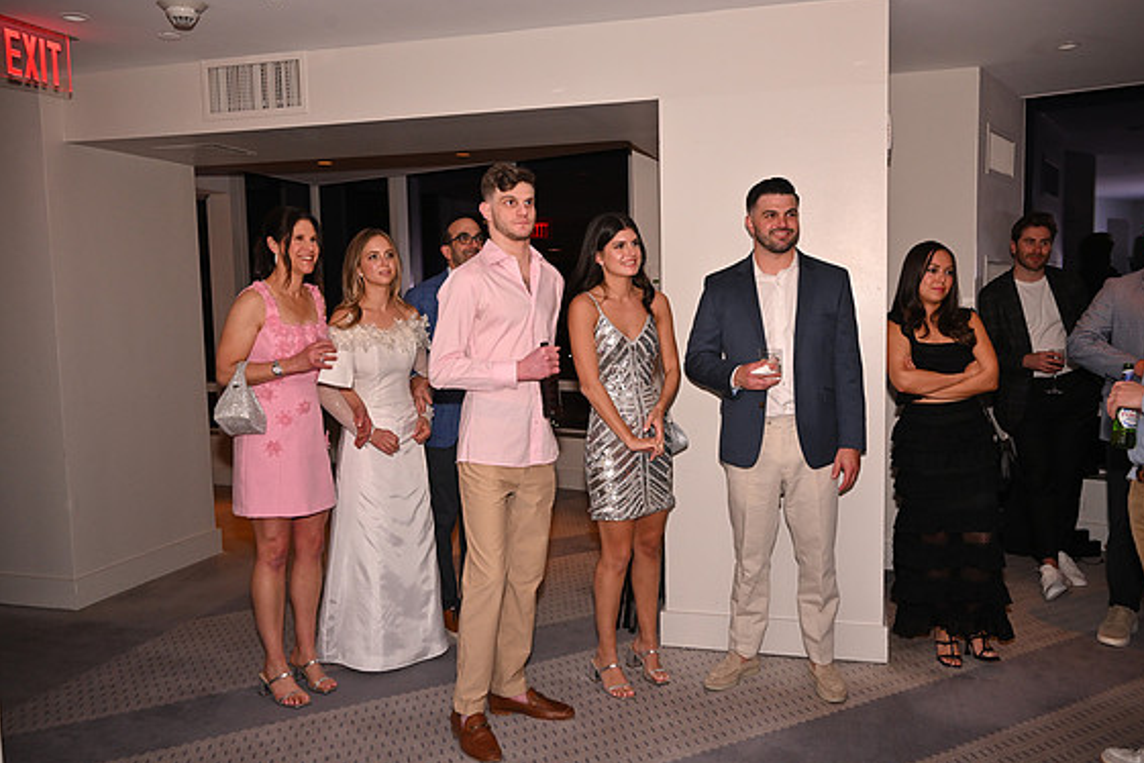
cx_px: 589
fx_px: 970
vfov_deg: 42.9
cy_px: 389
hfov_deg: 61.1
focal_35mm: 31
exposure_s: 1/60
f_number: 5.6
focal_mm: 29.5
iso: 1000
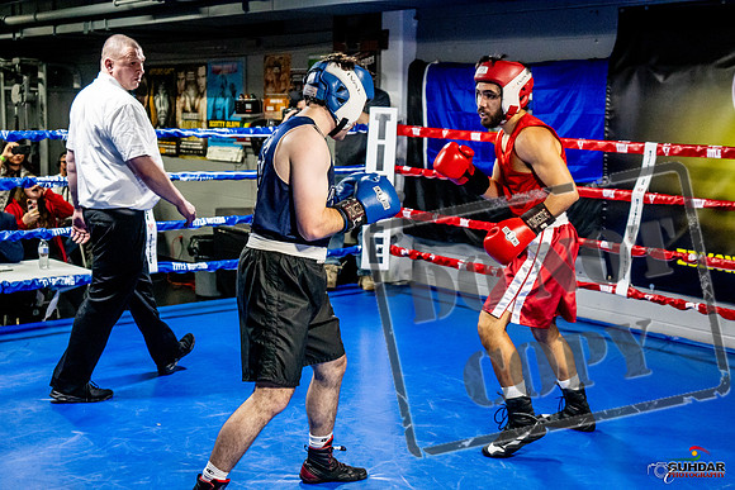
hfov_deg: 38.2
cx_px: 368
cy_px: 245
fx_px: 1062
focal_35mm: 52
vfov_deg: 26.0
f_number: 2.8
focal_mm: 35
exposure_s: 1/800
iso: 5000
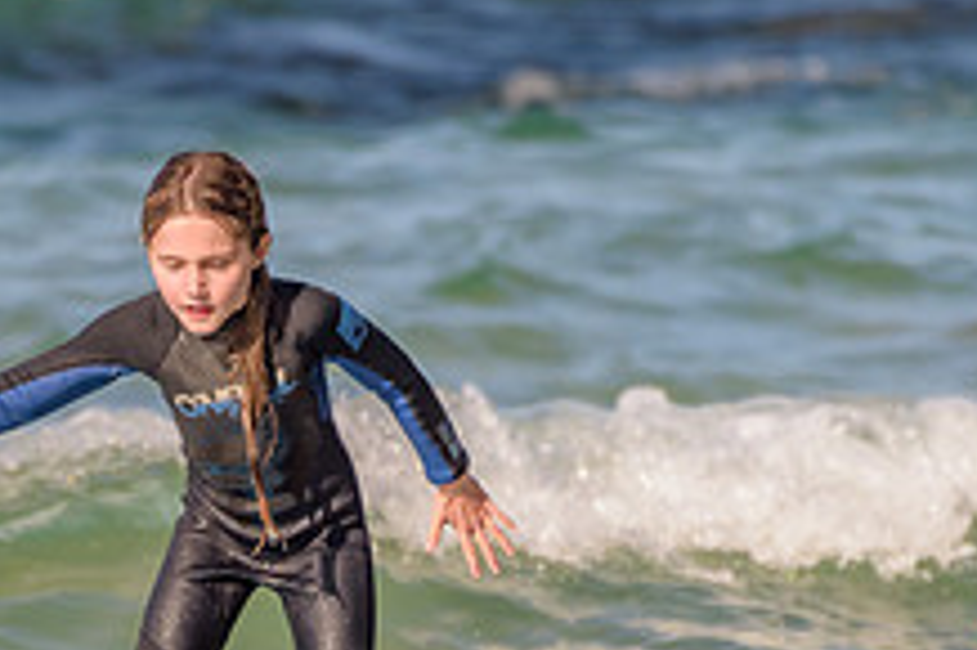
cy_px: 644
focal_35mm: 1635
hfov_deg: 1.3
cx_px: 193
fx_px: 44337
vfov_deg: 0.8
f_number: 5.6
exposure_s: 1/2000
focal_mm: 500
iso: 220
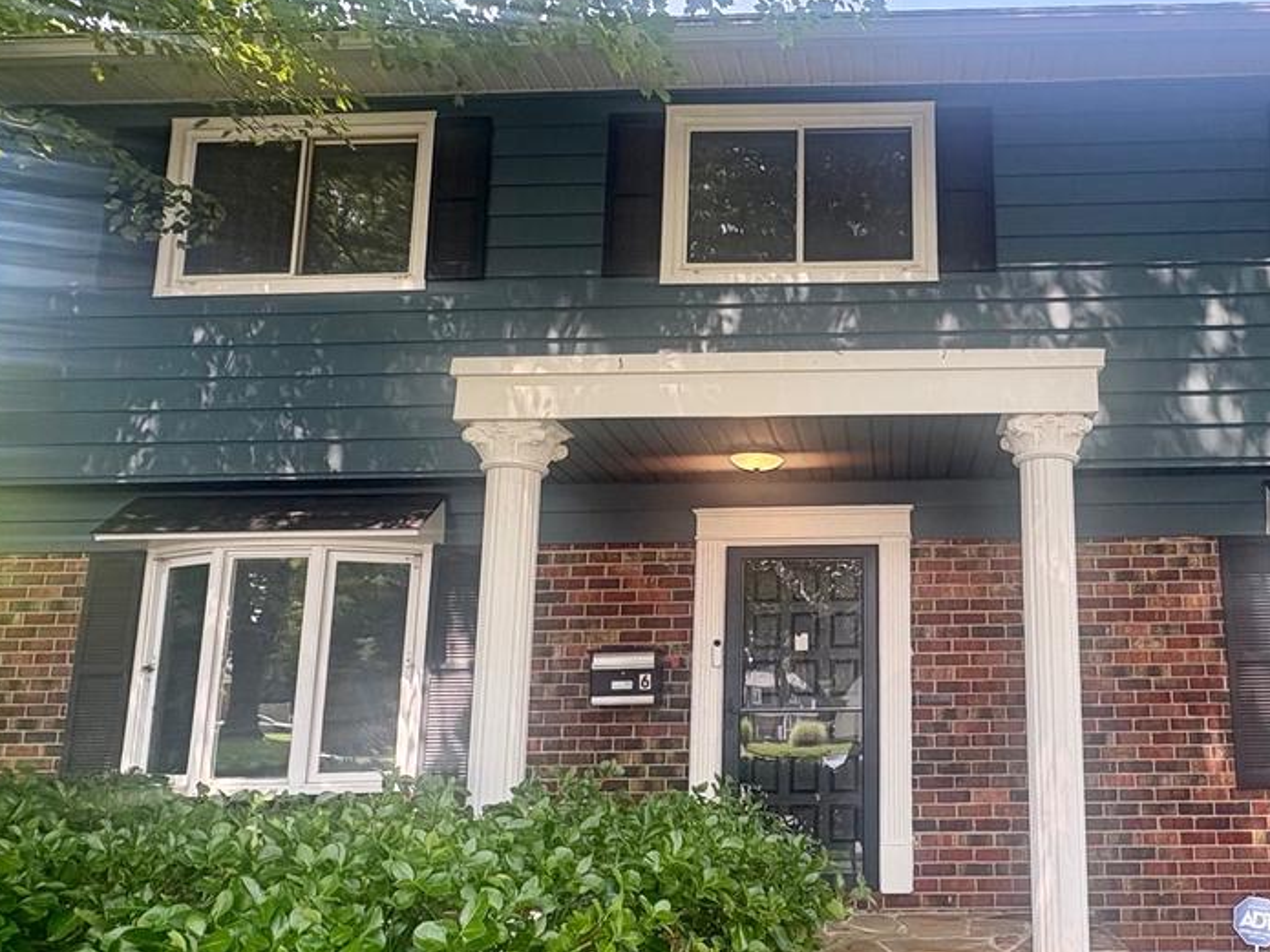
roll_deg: +0.6
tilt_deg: +10.2
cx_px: 894
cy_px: 550
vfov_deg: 48.0
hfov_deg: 59.5
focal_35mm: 29
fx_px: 1064
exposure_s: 1/114
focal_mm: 2.22
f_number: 2.2
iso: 50
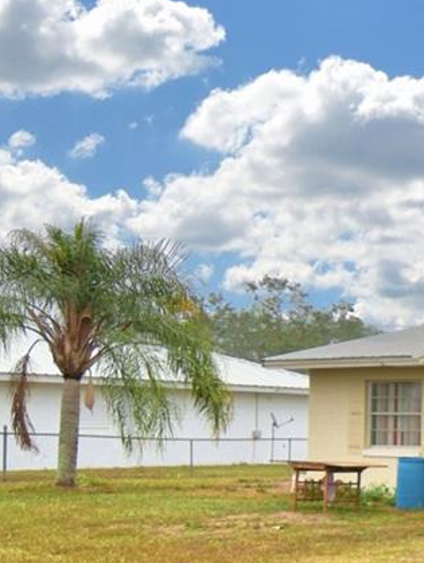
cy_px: 395
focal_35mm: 55
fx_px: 897
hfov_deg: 20.6
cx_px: 716
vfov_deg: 34.4
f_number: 4.5
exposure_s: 1/640
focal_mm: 10
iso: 100
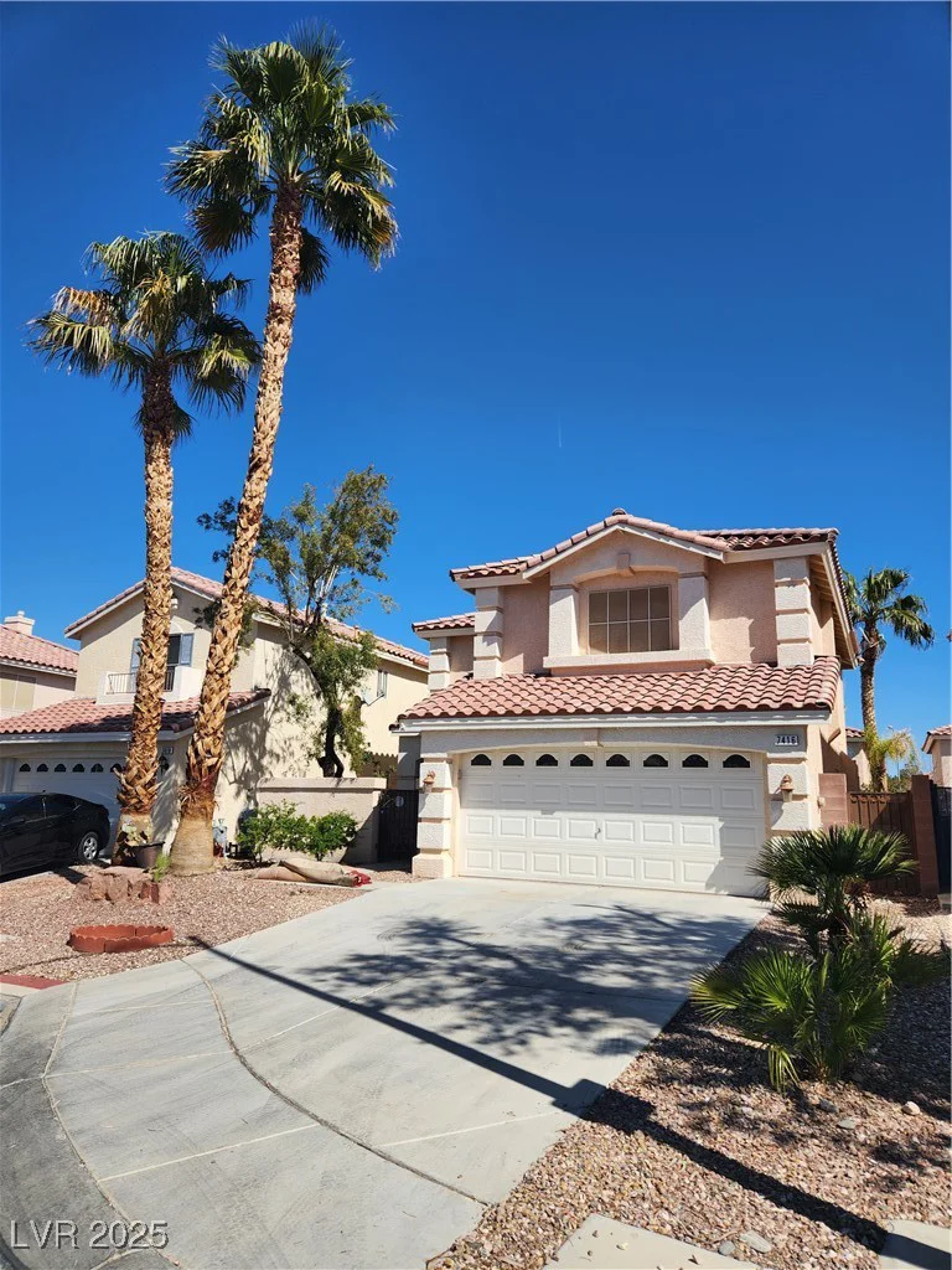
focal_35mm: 23
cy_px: 635
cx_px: 476
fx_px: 843
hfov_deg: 58.9
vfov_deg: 73.9
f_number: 1.8
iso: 20
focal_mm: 5.4
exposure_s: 1/2163
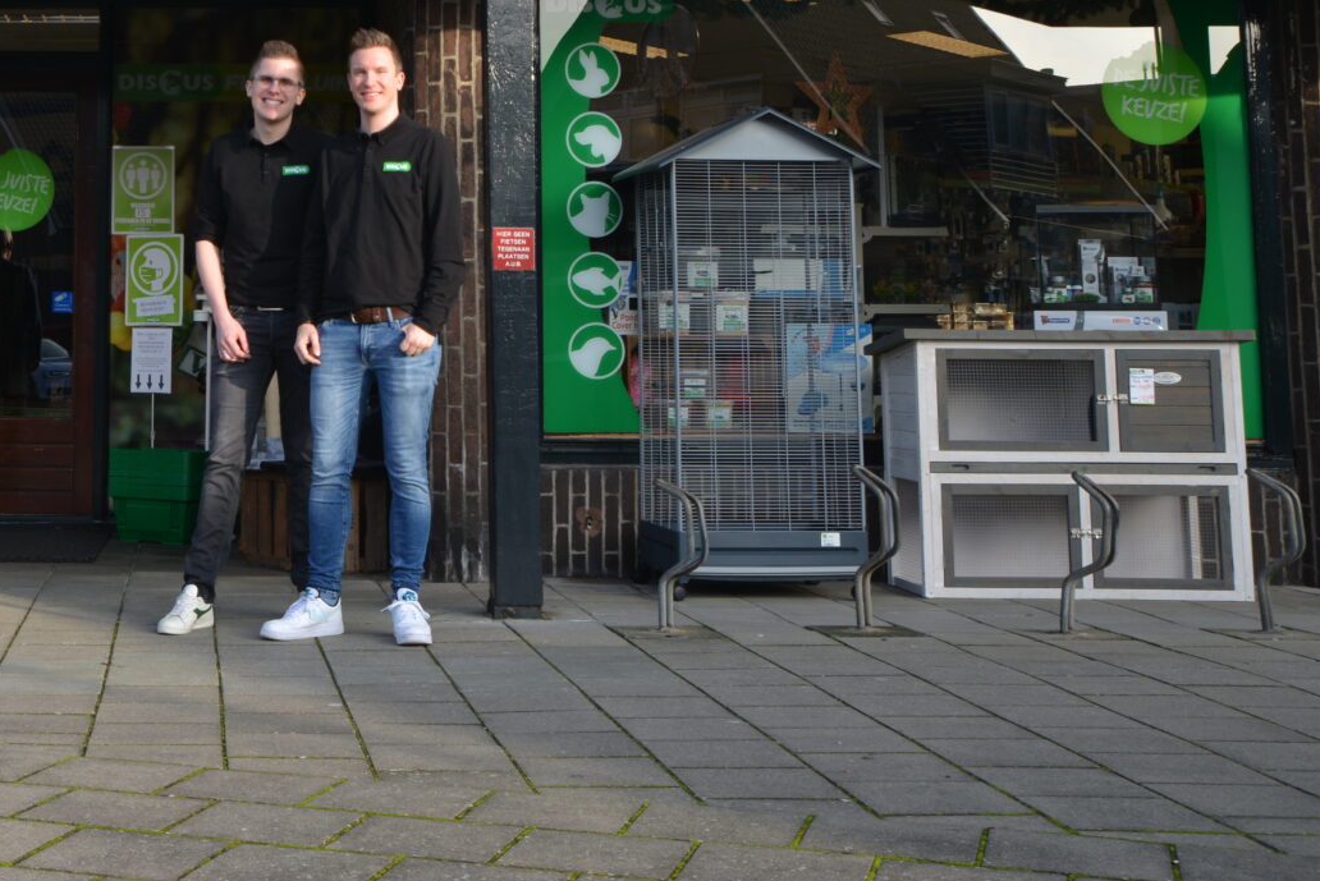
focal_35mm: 62
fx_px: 2274
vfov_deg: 21.3
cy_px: 34
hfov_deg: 31.0
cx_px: 147
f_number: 10
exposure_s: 1/125
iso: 160
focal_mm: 32
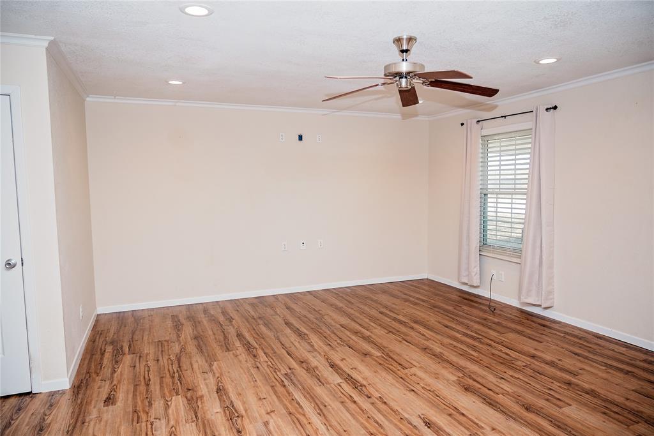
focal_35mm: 24
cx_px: 327
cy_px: 218
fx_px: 436
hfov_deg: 73.7
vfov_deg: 53.1
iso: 400
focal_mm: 24
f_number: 4
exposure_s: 1/200
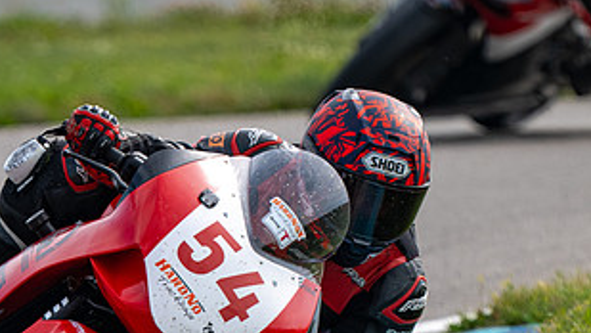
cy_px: 449
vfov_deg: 0.8
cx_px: 69
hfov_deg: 1.4
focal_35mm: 1536
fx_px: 24077
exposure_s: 1/1250
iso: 320
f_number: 6.3
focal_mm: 600
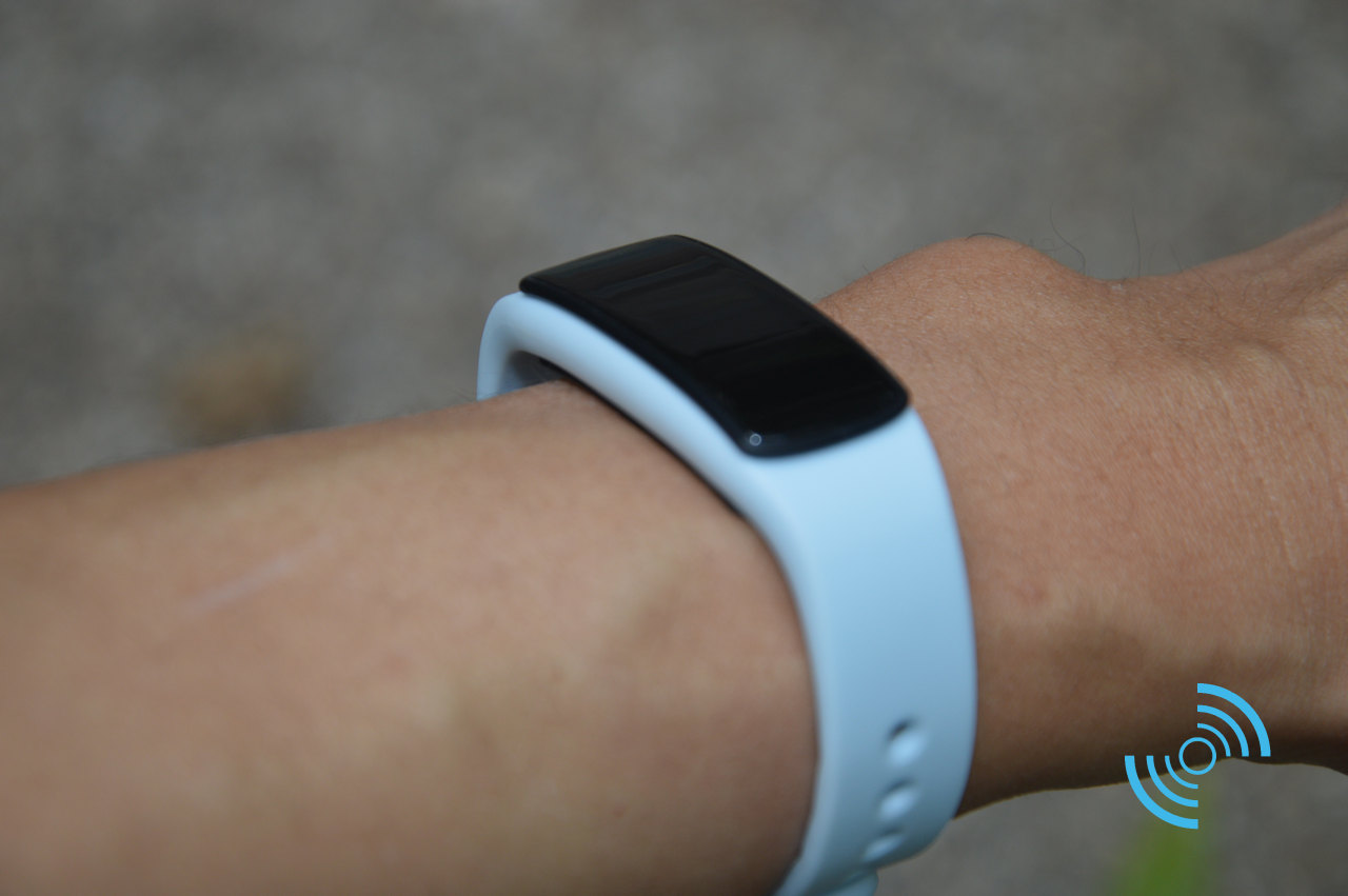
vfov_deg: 11.4
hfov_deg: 17.1
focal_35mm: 120
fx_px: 4489
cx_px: 674
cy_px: 448
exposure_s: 1/125
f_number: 5.6
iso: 180
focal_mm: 80
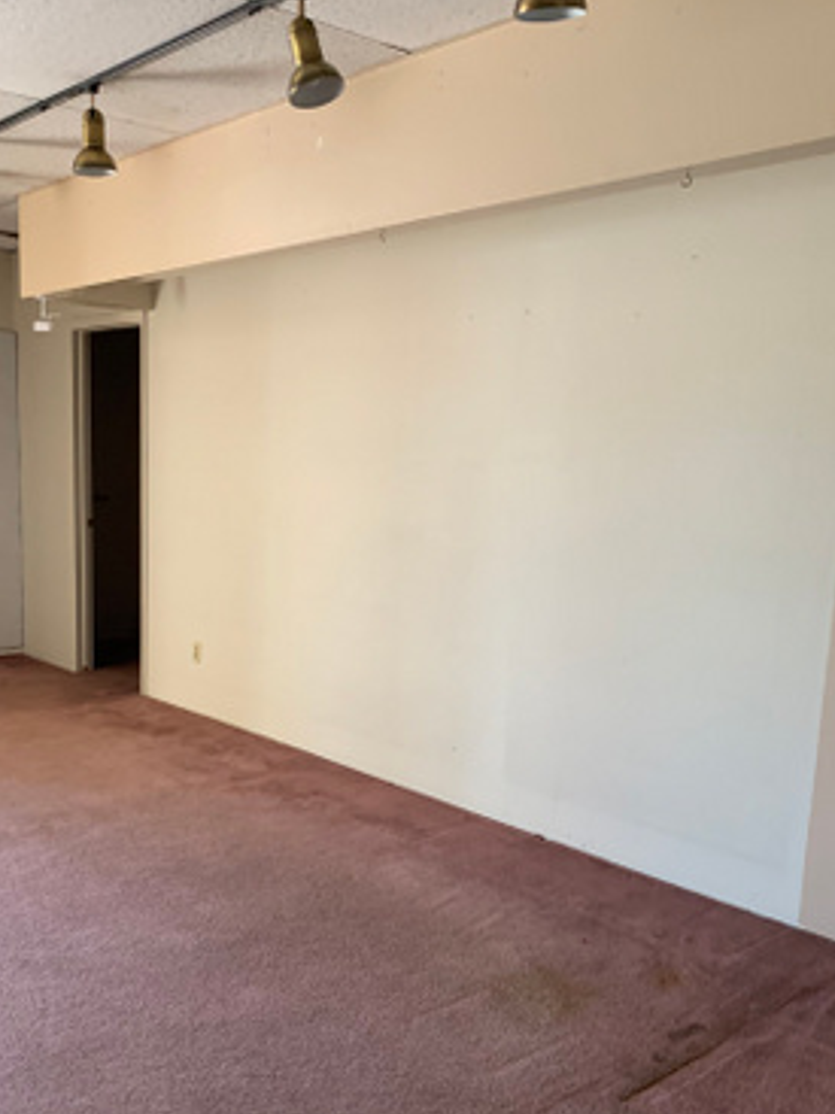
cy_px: 671
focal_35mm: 34
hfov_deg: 41.4
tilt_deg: -5.8
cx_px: 295
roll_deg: -2.6
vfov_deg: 53.6
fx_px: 1094
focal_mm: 4.25
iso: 200
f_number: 1.8
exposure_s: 1/60
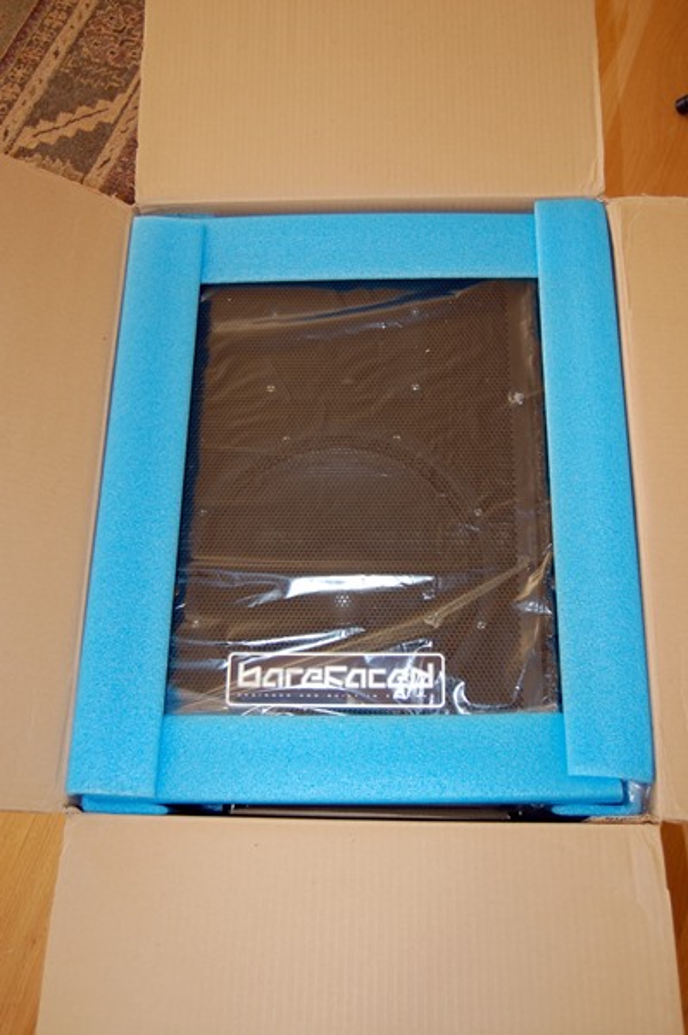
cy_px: 518
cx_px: 344
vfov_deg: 55.1
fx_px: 991
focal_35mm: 34
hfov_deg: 38.3
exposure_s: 1/60
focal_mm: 23
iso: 400
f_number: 3.8
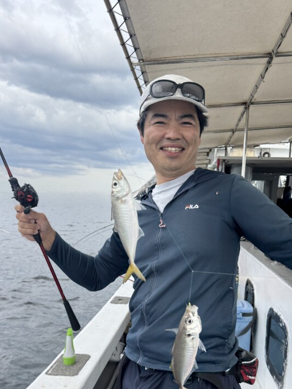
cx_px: 161
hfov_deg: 41.7
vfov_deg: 53.2
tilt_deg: -8.0
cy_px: 251
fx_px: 383
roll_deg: -2.8
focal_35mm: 34
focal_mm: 6.76
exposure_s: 1/1524
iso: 80
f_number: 1.78
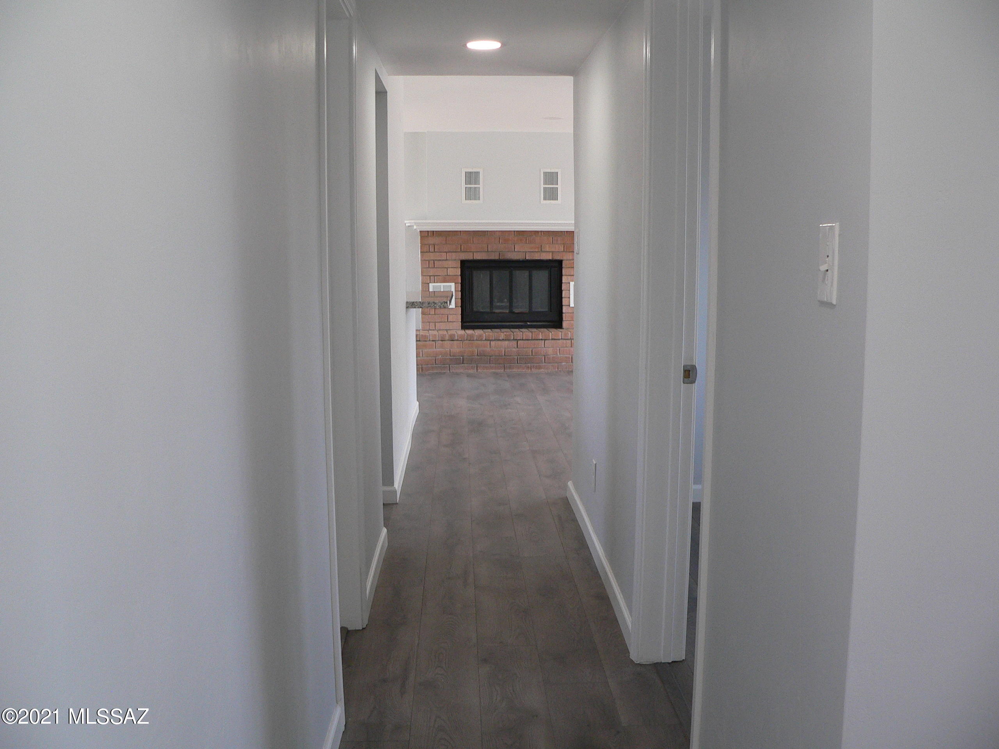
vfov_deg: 39.7
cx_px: 500
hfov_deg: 51.4
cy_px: 374
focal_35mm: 36
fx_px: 1039
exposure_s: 1/60
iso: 150
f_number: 2.8
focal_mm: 6
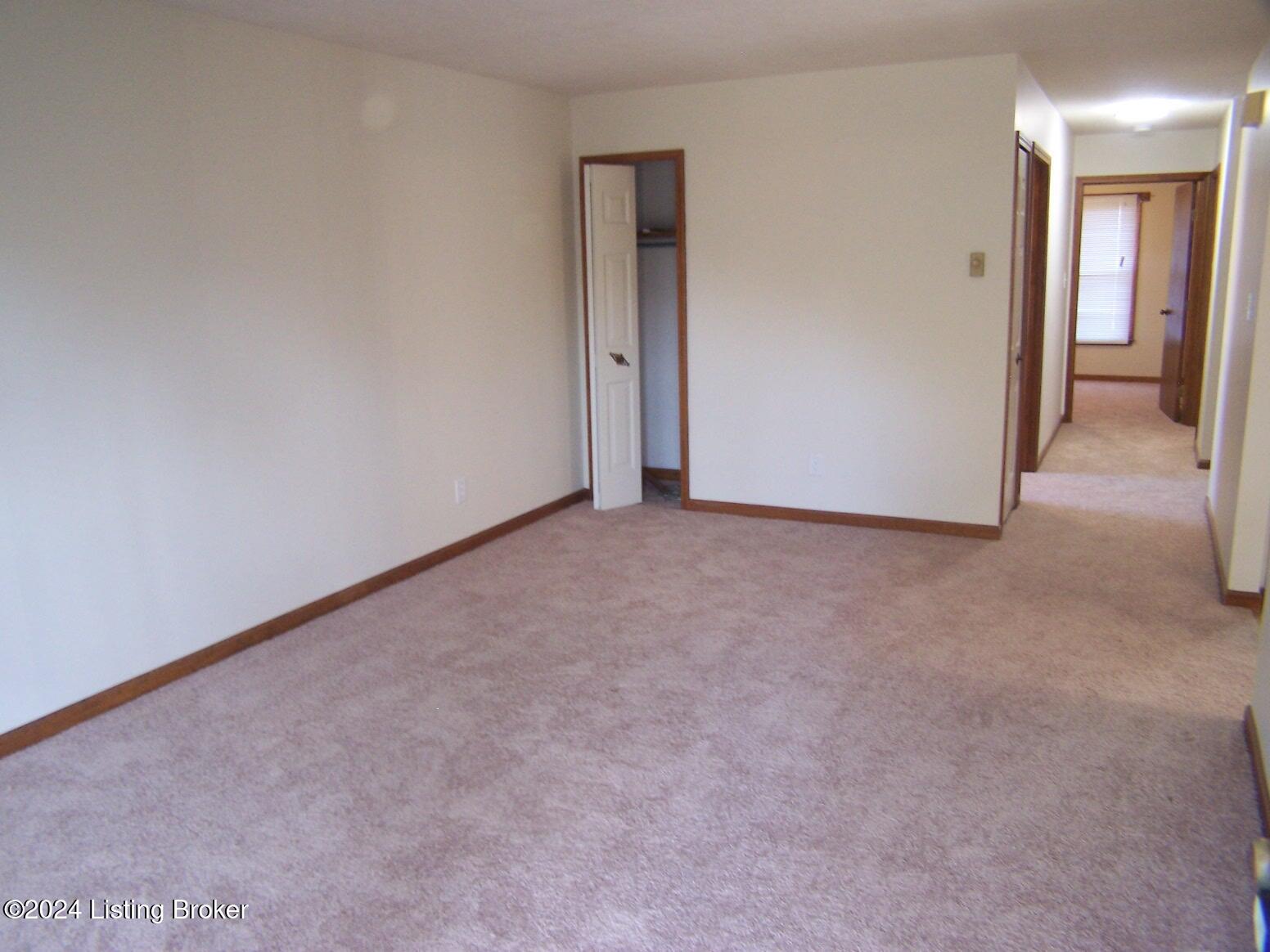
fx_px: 1394
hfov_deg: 49.0
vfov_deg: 37.7
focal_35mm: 38
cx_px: 635
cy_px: 476
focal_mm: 6.3
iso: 140
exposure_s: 1/15
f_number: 2.8
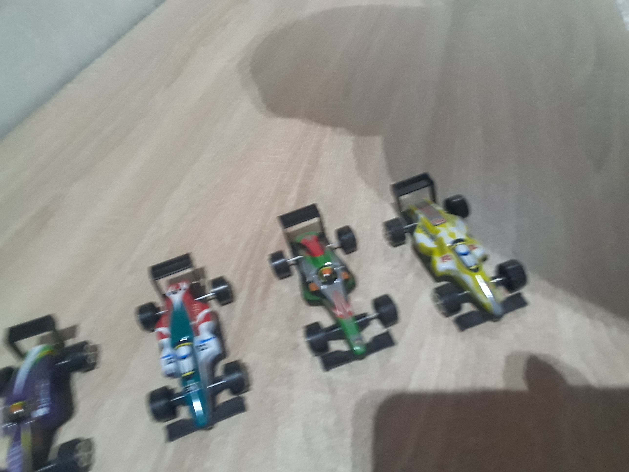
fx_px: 418
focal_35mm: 23
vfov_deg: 58.9
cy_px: 236
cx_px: 314
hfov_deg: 73.9
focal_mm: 1.95
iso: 125
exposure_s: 1/13
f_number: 2.2
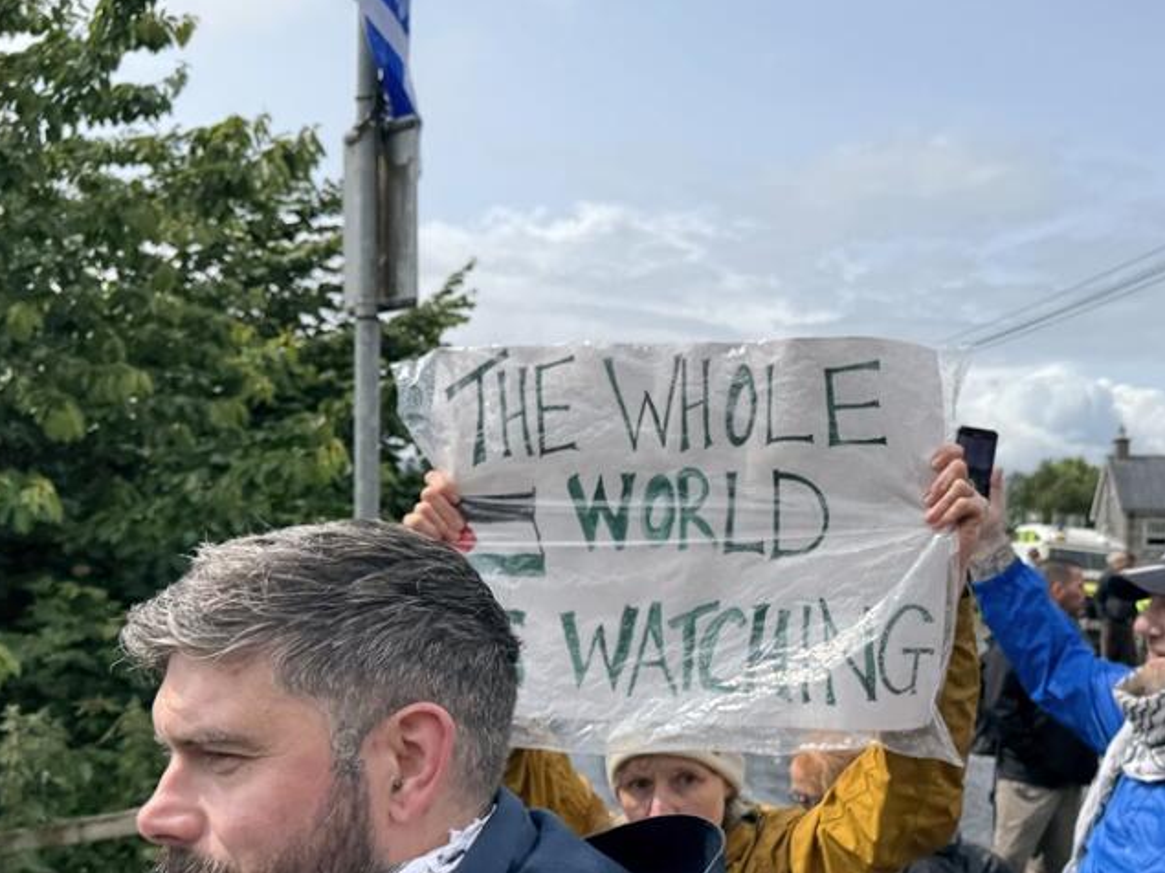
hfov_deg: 54.0
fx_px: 1144
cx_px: 598
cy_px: 467
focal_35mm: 34
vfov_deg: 41.8
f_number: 1.78
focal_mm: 6.76
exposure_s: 1/7092
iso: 80
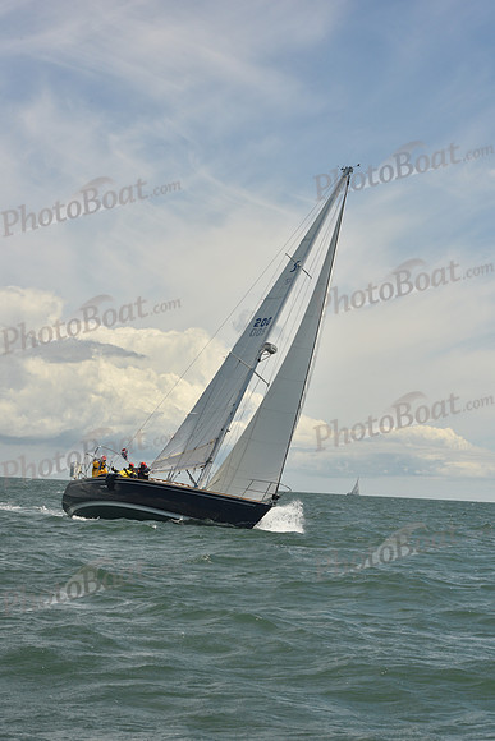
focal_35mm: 85
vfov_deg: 23.9
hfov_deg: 16.1
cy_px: 370
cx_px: 248
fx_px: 1752
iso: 320
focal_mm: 85
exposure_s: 1/800
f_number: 13
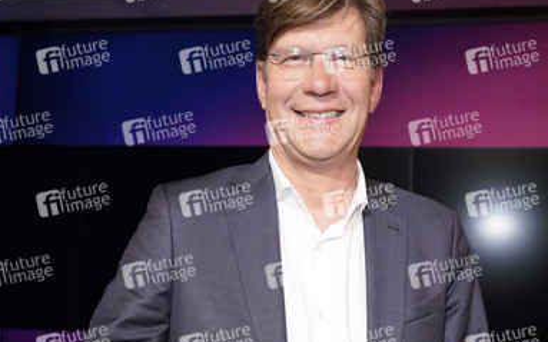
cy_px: 165
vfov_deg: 30.5
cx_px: 321
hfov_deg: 47.0
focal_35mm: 42
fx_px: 627
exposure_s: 1/160
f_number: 5
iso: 2000
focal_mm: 35
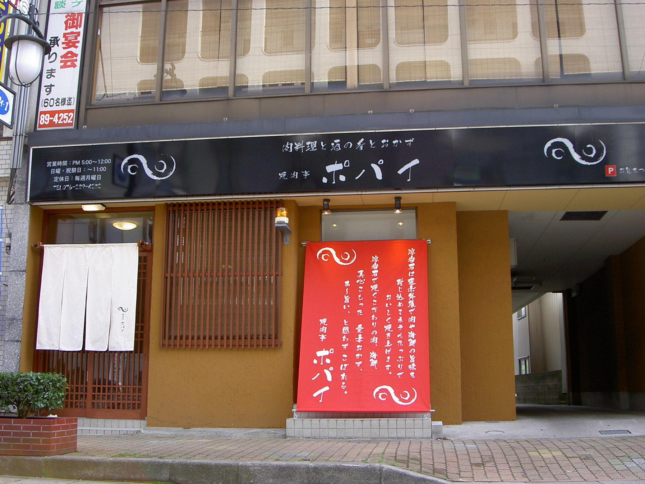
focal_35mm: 39
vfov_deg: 36.8
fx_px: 727
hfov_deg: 47.9
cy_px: 242
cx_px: 322
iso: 100
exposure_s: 1/106
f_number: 4.7
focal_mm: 8
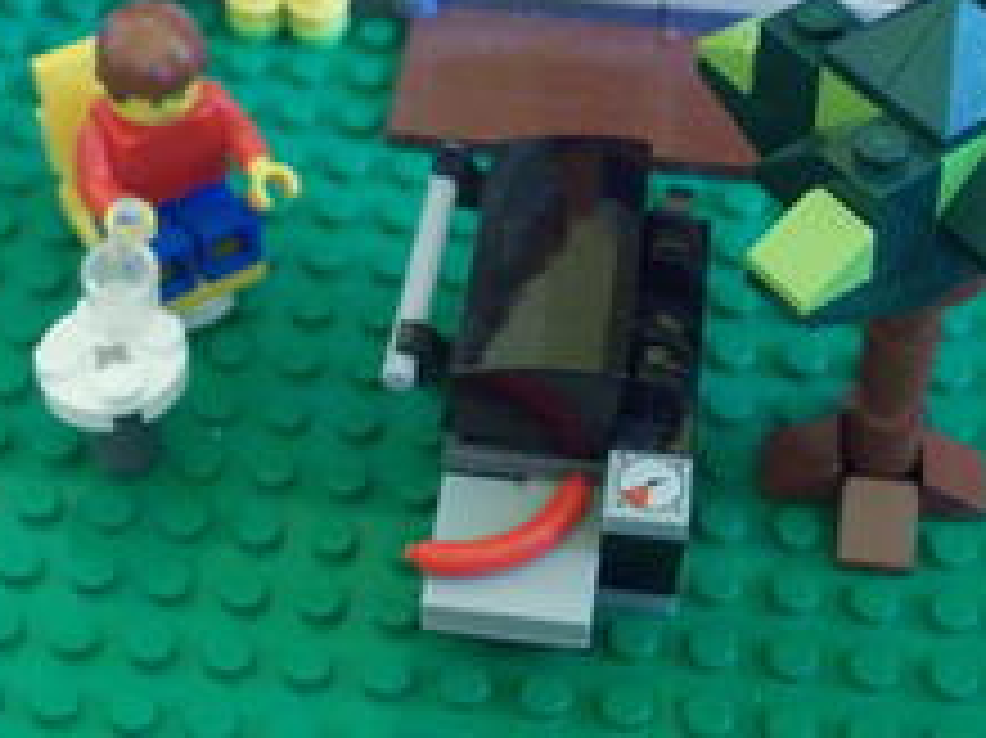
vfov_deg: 17.4
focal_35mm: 84
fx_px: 2391
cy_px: 158
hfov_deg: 23.3
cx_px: 383
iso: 560
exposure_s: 1/4
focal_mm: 7.2
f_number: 3.6
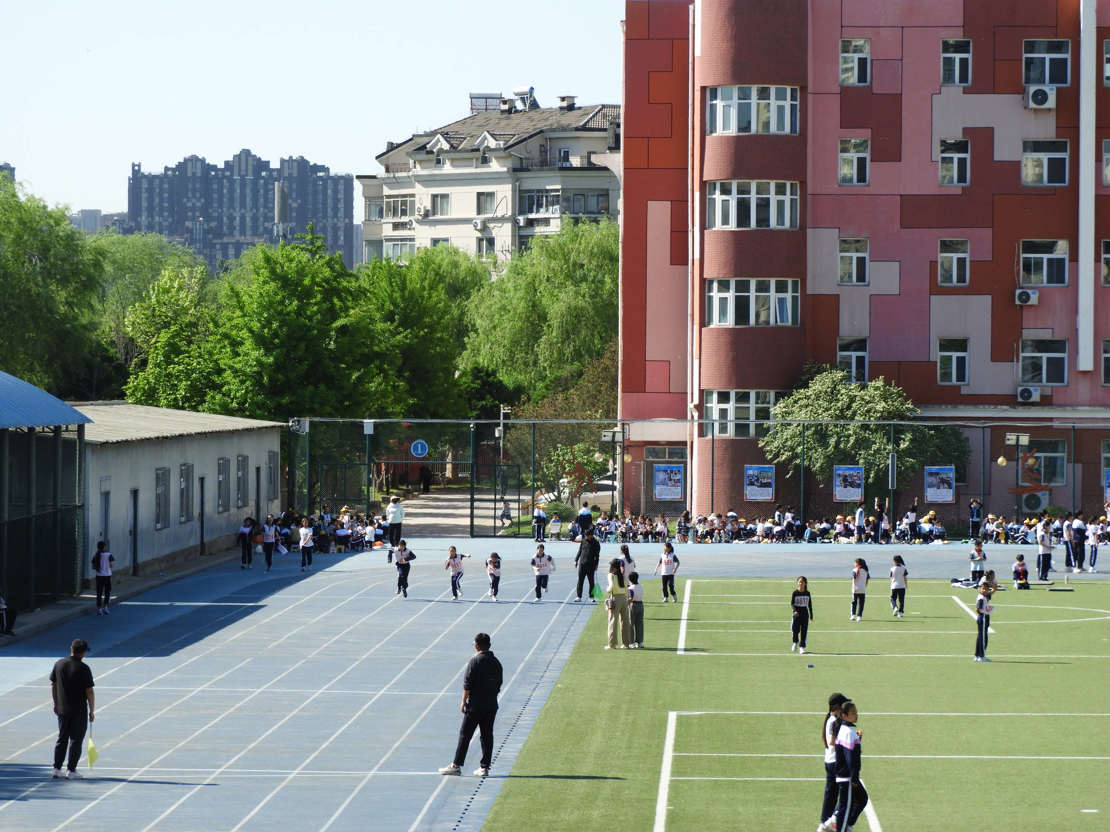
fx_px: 4810
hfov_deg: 13.2
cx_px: 555
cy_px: 416
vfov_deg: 9.9
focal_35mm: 150
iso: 100
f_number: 5.2
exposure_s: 1/400
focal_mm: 26.9
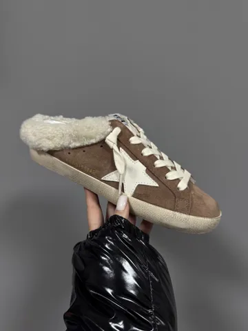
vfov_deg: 71.6
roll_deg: +1.3
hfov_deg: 56.8
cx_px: 124
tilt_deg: -7.3
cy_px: 166
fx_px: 229
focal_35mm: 24
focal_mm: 6.76
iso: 200
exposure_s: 1/84
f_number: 1.78
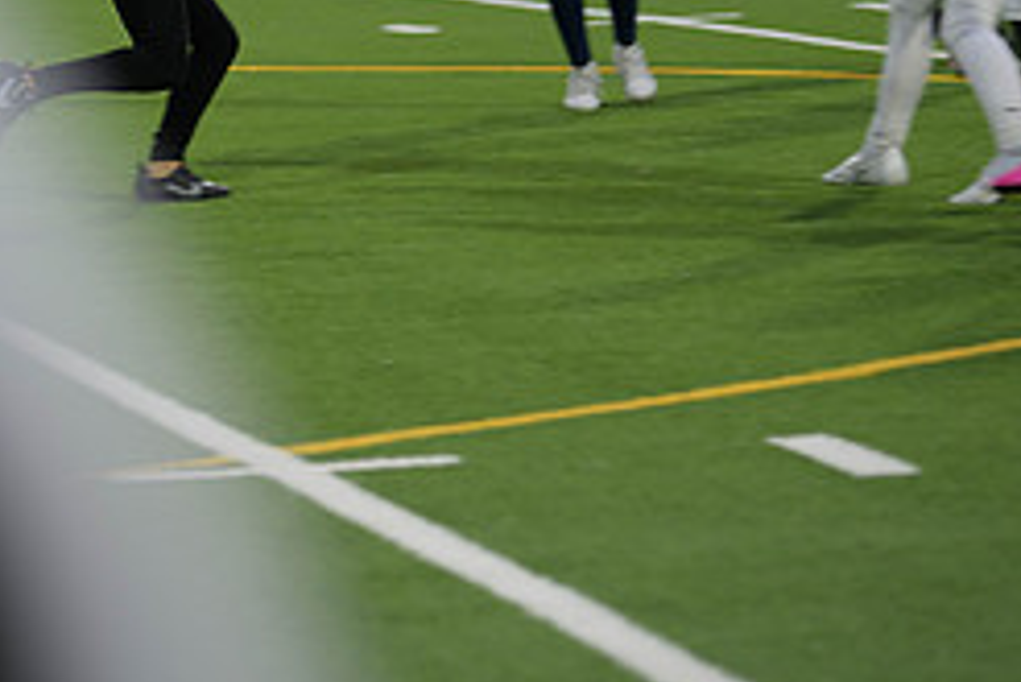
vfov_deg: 4.8
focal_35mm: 286
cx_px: 37
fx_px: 8116
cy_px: -6
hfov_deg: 7.2
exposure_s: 1/200
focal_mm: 122
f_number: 2.8
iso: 400
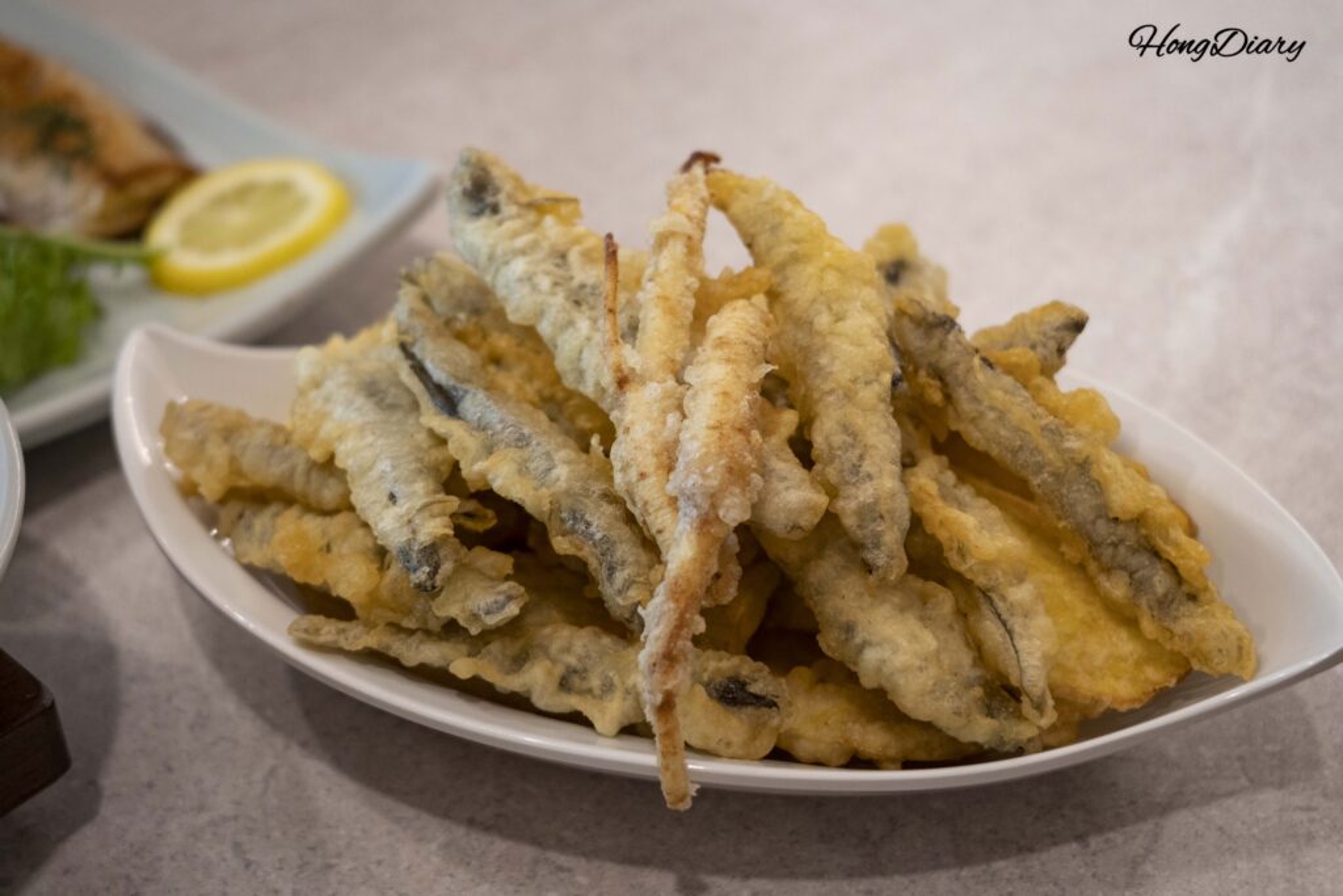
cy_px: 448
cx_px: 672
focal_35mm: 59
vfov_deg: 23.0
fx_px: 2201
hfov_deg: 33.9
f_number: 5.6
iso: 2000
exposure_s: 1/60
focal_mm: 59
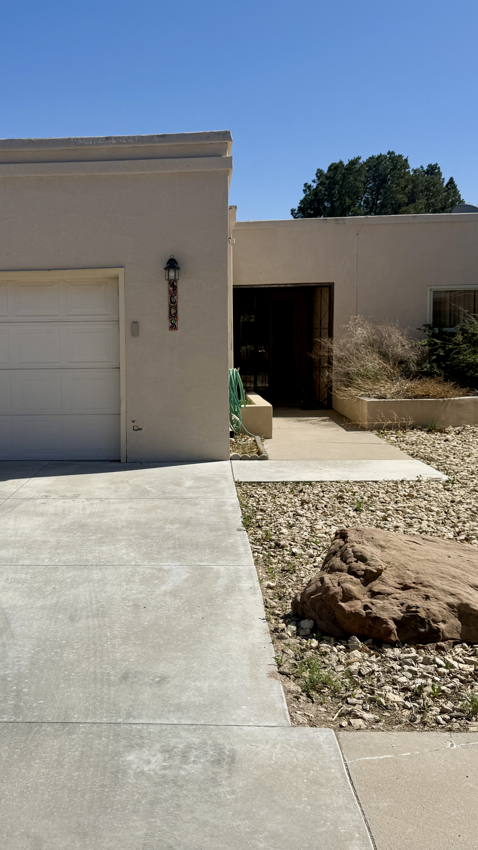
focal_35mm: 36
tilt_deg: -4.1
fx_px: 811
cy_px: 412
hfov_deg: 32.4
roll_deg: +0.8
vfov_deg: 55.3
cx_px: 140
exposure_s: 1/9091
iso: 80
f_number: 1.78
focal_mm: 6.76
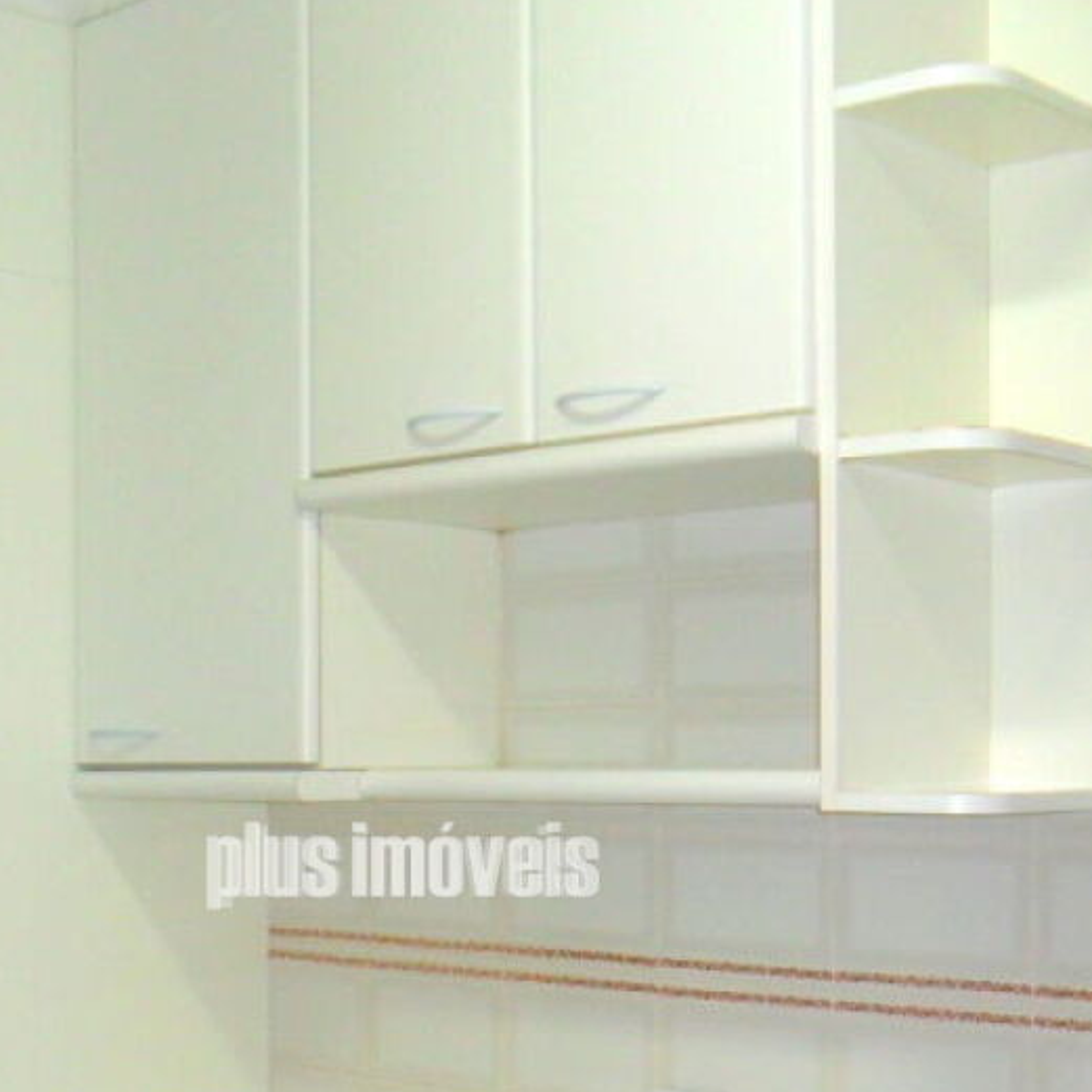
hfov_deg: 29.9
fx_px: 2034
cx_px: 402
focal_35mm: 57
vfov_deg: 29.4
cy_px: 866
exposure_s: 1/45
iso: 200
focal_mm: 6.3
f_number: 3
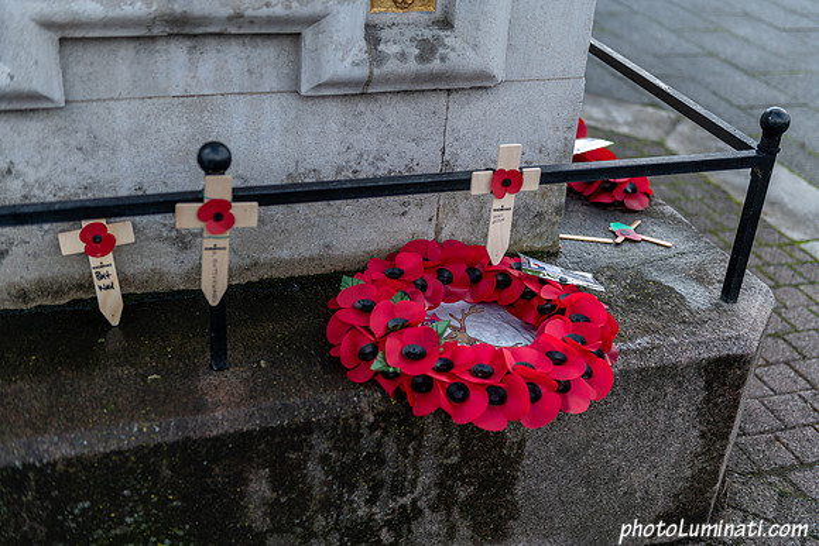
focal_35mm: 45
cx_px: 410
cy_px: 273
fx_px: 1024
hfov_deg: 43.6
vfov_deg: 29.9
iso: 200
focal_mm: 45
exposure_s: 1/800
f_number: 2.8
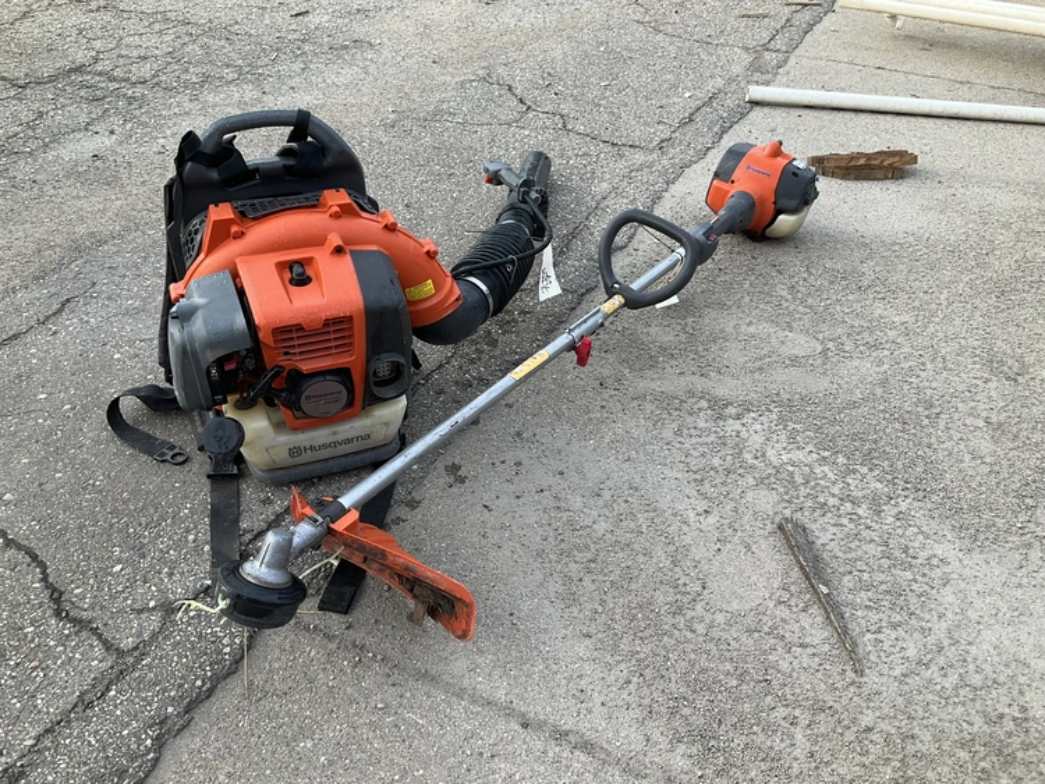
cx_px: 522
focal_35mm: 29
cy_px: 392
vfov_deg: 48.3
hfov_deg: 61.6
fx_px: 876
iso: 20
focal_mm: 3
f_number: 1.8
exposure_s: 1/159
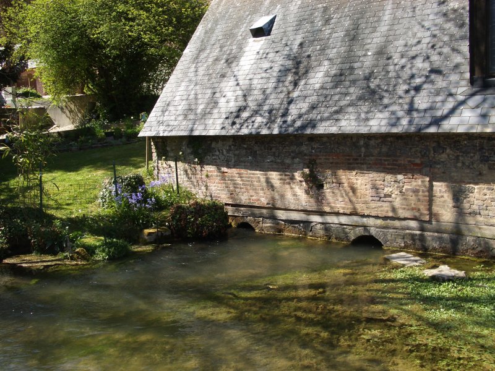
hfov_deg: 52.6
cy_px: 186
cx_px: 248
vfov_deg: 40.7
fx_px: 500
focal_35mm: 35
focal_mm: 5.8
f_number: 4.3
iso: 80
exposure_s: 1/200
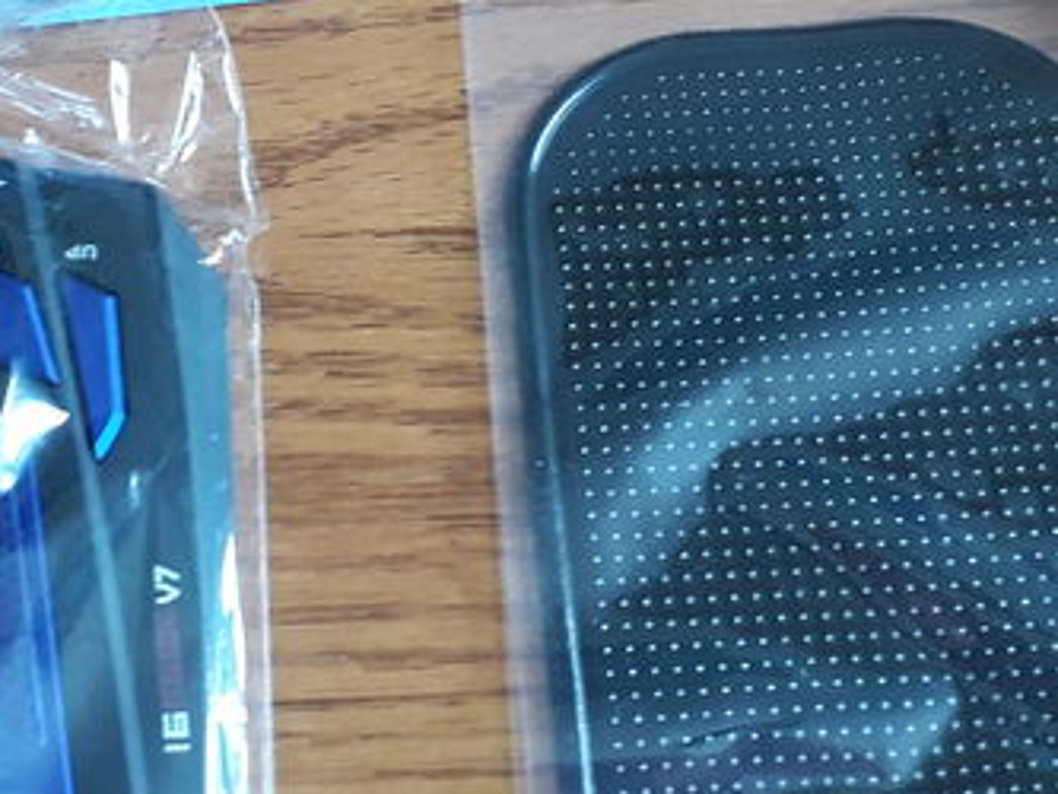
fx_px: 2477
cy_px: 41
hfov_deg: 24.1
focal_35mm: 81
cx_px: 464
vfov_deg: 17.9
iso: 125
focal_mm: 3.6
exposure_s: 1/50
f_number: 1.9
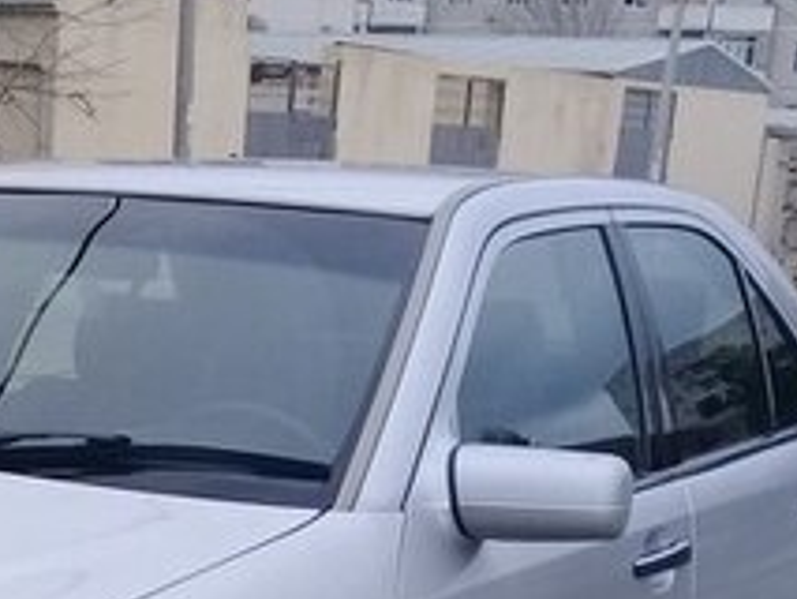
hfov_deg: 19.6
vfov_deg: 14.8
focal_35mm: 96
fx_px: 2212
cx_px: -71
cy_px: 762
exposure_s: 1/456
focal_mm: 3.3
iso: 50
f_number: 2.2
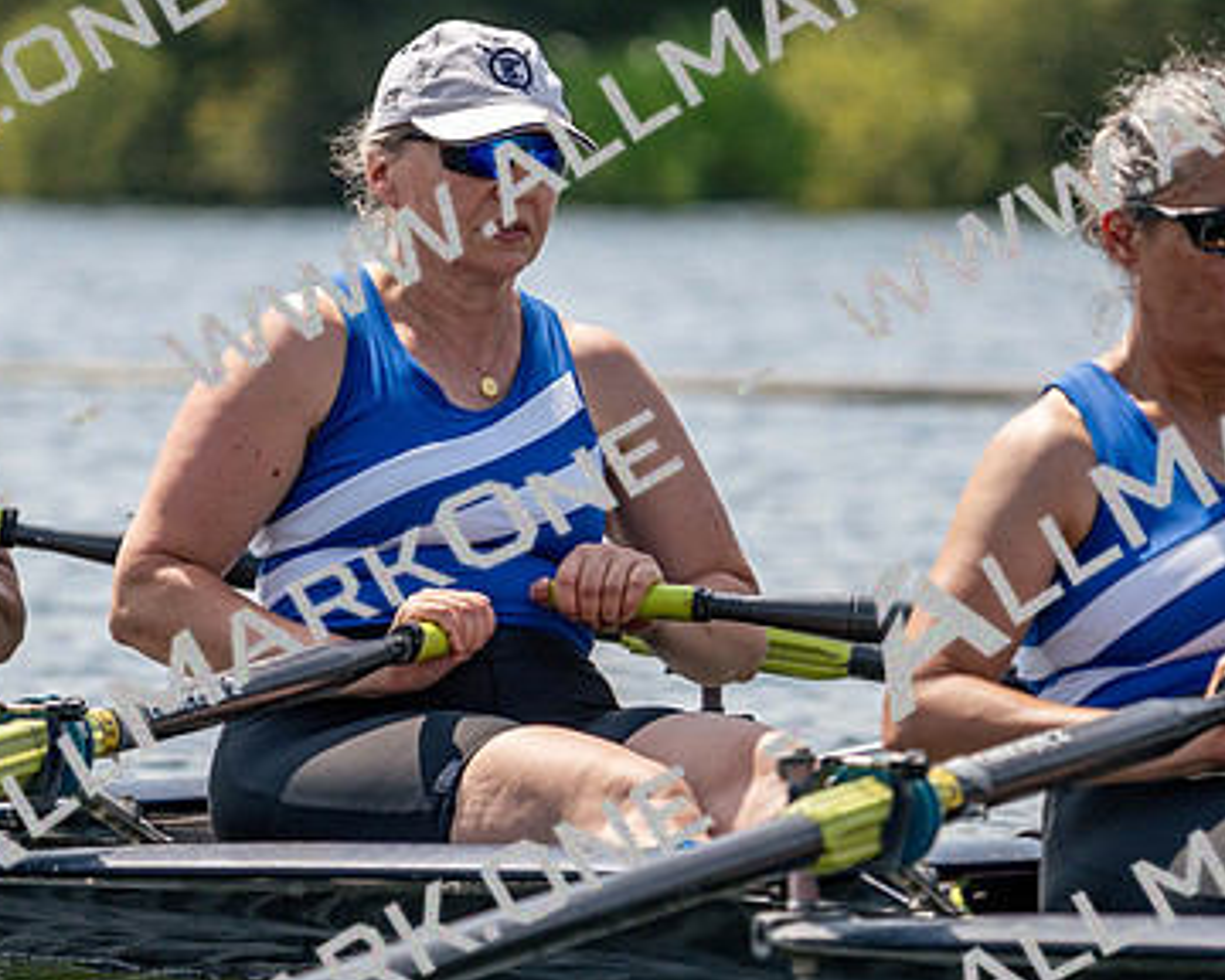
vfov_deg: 4.1
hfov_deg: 5.1
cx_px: 582
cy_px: 400
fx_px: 13813
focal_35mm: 381
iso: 250
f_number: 5.6
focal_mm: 252
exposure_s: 1/1600
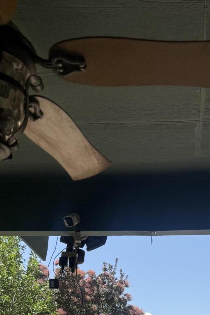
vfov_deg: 26.6
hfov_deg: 20.6
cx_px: 173
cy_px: 400
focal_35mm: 65
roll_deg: +2.1
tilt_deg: +2.0
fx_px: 569
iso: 80
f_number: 1.78
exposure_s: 1/3145
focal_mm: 6.76
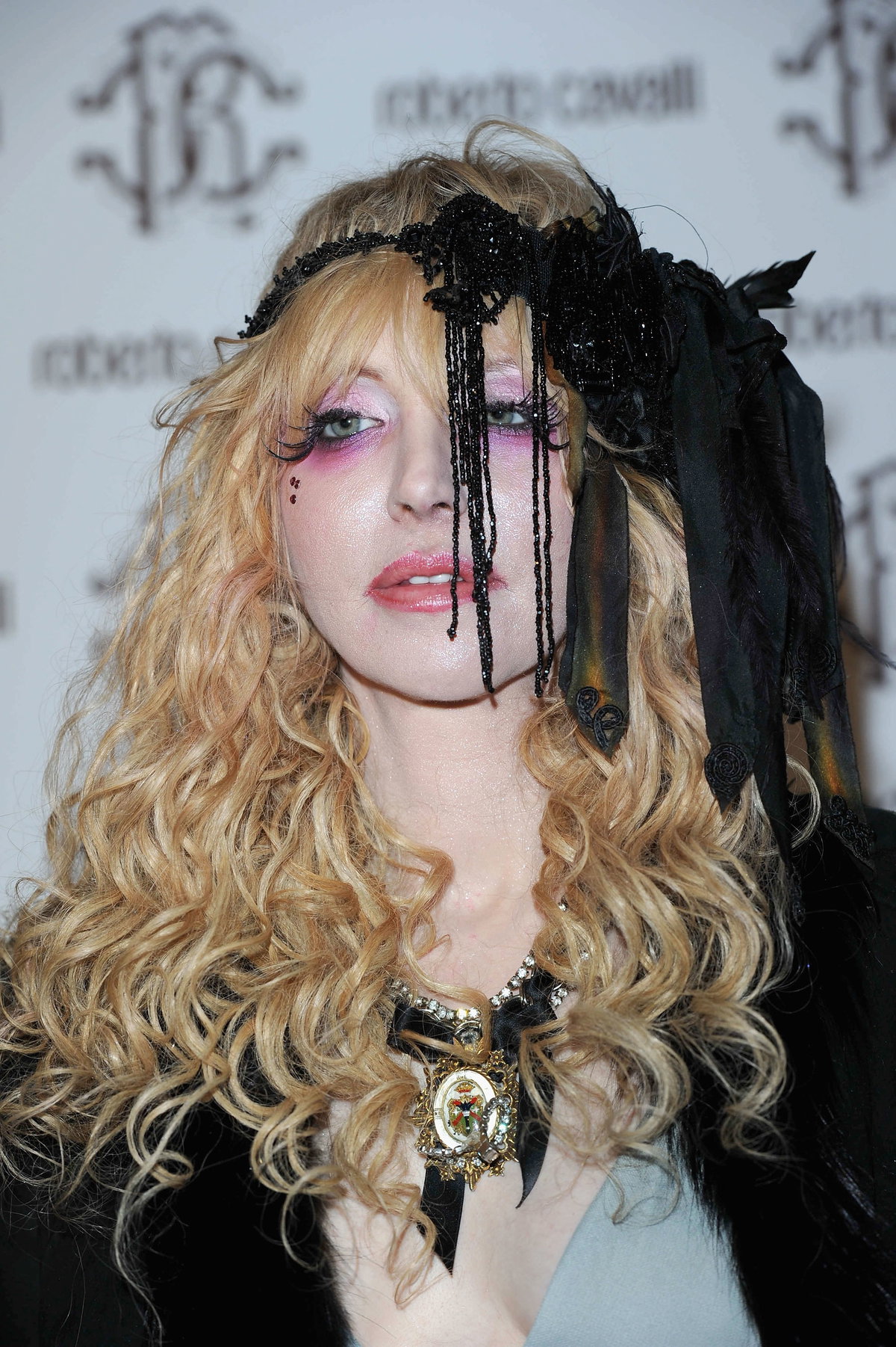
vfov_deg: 15.2
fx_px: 5043
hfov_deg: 10.2
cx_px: 448
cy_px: 674
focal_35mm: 135
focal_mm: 135
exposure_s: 1/250
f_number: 5.6
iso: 400
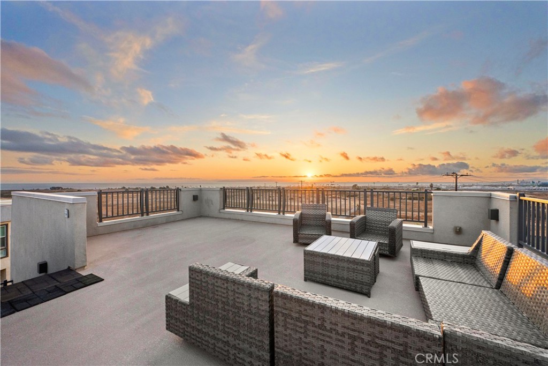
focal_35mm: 14
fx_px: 213
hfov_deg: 104.2
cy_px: 183
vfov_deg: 81.2
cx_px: 274
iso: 800
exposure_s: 1/60
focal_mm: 14
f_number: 9
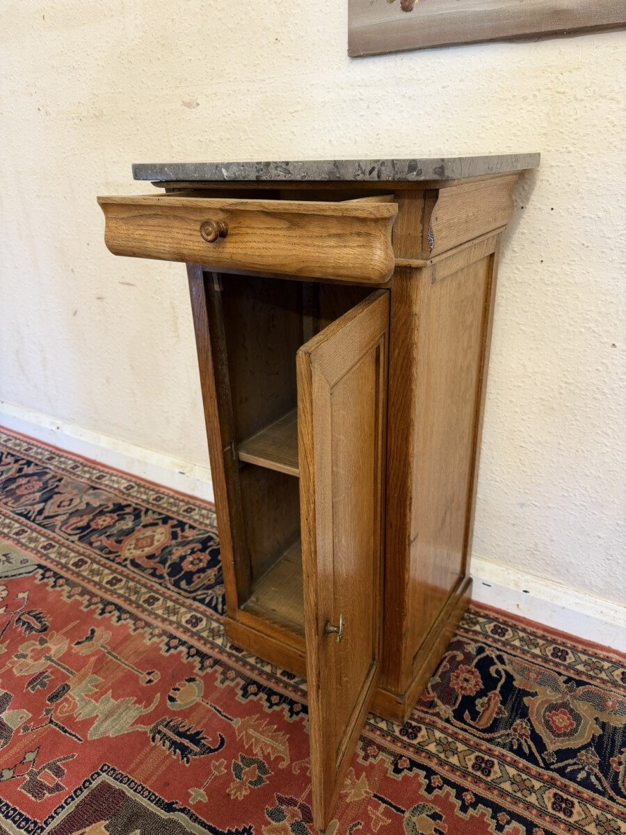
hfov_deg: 56.8
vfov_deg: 71.6
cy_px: 418
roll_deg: +0.5
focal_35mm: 24
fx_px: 579
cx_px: 313
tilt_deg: -24.1
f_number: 1.78
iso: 160
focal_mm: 6.76
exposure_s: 1/50
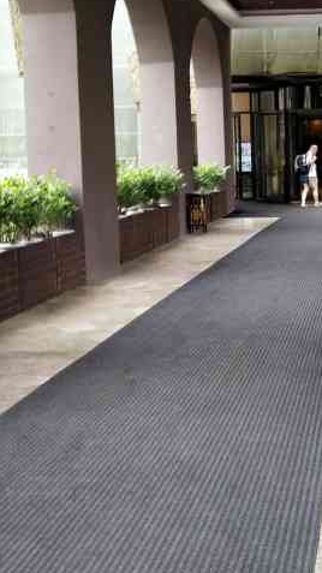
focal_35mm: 64
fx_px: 972
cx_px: 304
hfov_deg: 18.4
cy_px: 235
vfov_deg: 32.8
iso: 69
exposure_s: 1/100
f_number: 1.8
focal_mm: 3.95
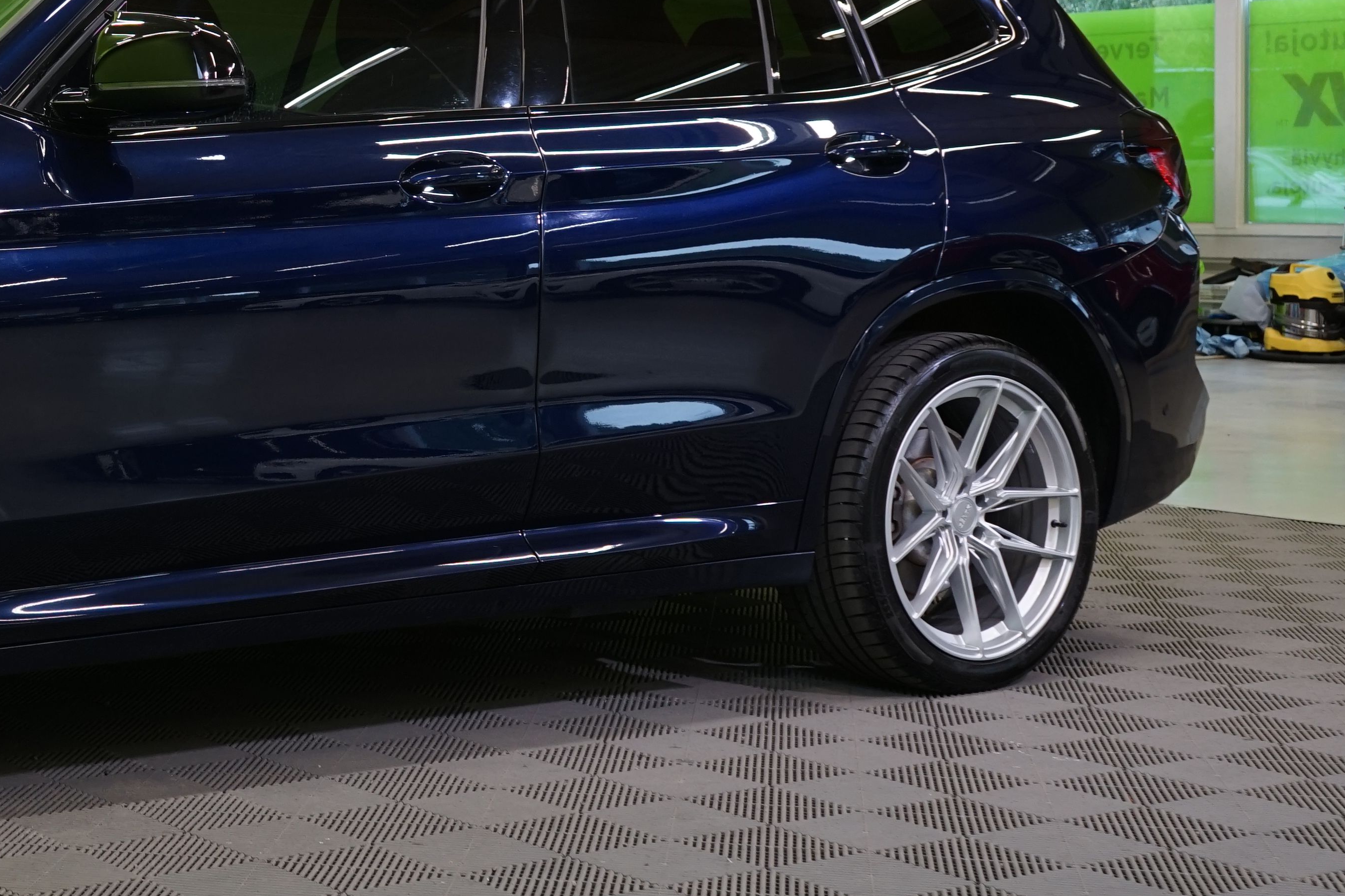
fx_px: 2653
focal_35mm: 71
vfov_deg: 19.1
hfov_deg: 26.7
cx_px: -31
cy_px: 234
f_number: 5.6
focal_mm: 32
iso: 640
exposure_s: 1/30
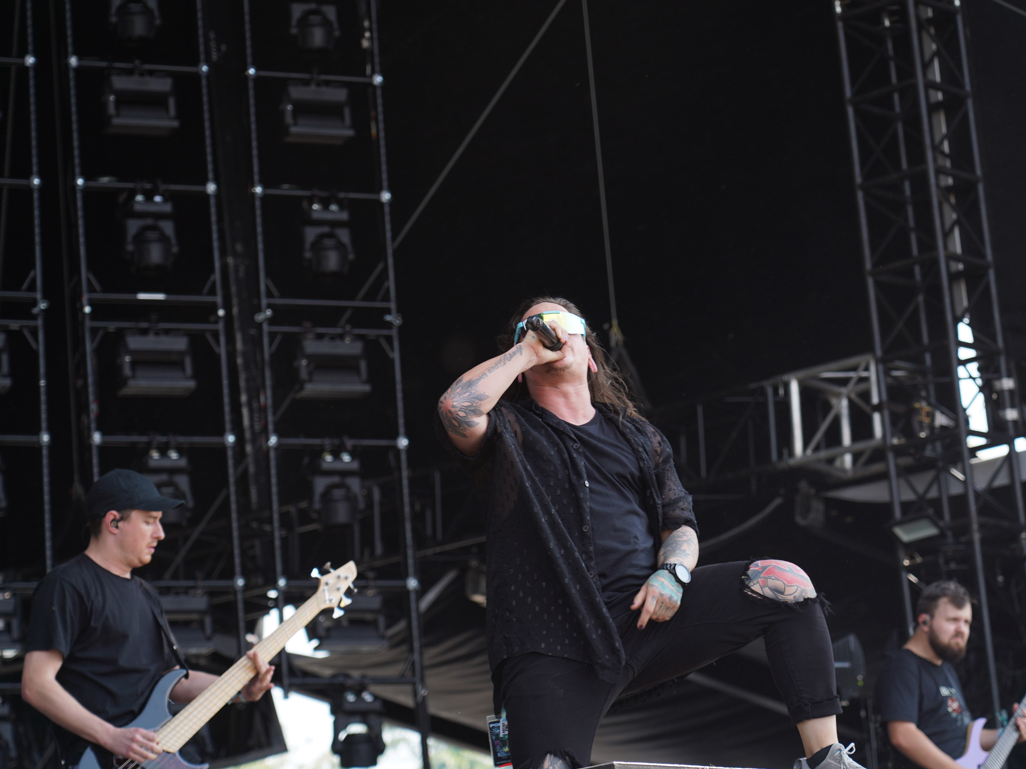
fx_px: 3645
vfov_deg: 12.0
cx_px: 563
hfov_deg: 16.0
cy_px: 371
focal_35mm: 123
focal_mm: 105
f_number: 4.5
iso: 100
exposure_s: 1/160
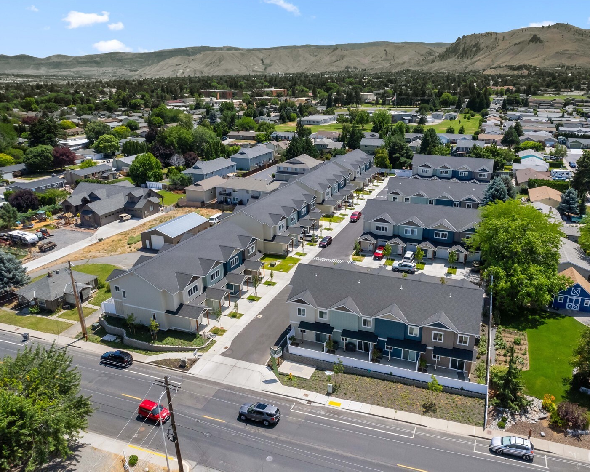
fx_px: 437
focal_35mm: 25
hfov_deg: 67.8
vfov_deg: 56.8
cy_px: 235
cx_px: 333
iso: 200
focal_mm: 8.38
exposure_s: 1/8000
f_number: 2.8
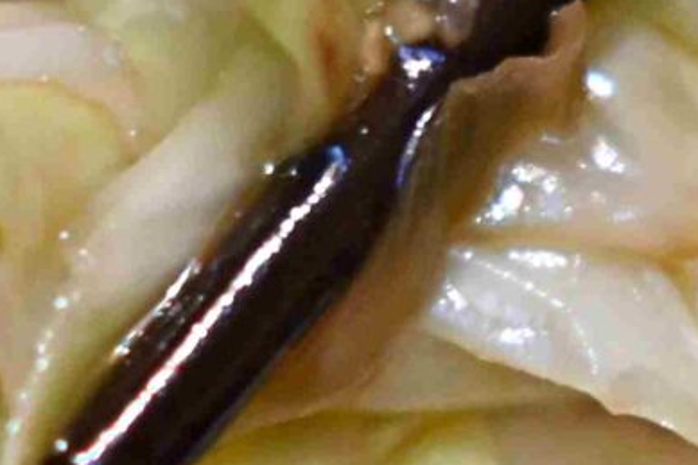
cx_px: 791
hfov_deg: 4.2
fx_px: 9574
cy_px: 308
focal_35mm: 494
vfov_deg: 2.8
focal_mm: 50
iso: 640
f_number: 1.4
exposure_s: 1/200
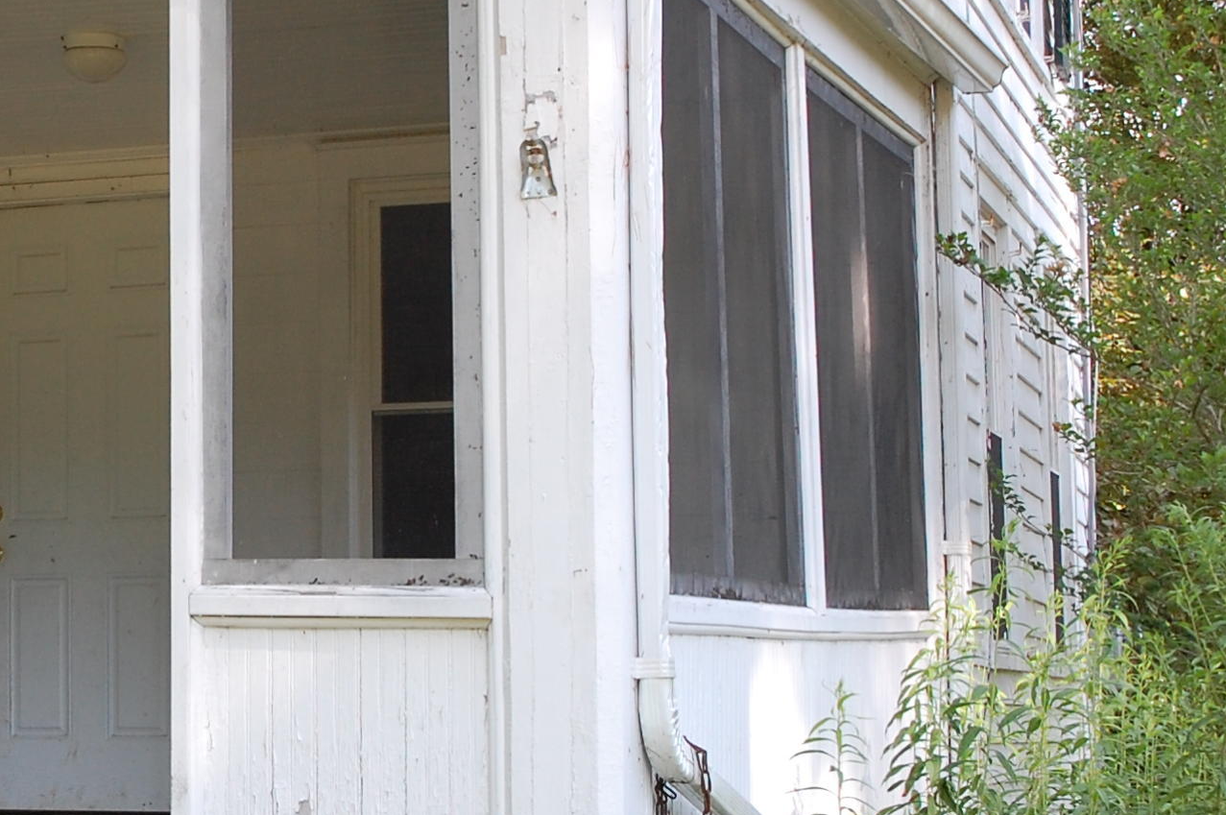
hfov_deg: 20.6
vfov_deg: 14.3
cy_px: 479
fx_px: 3238
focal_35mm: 95
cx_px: -66
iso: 400
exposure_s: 1/100
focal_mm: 27
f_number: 9
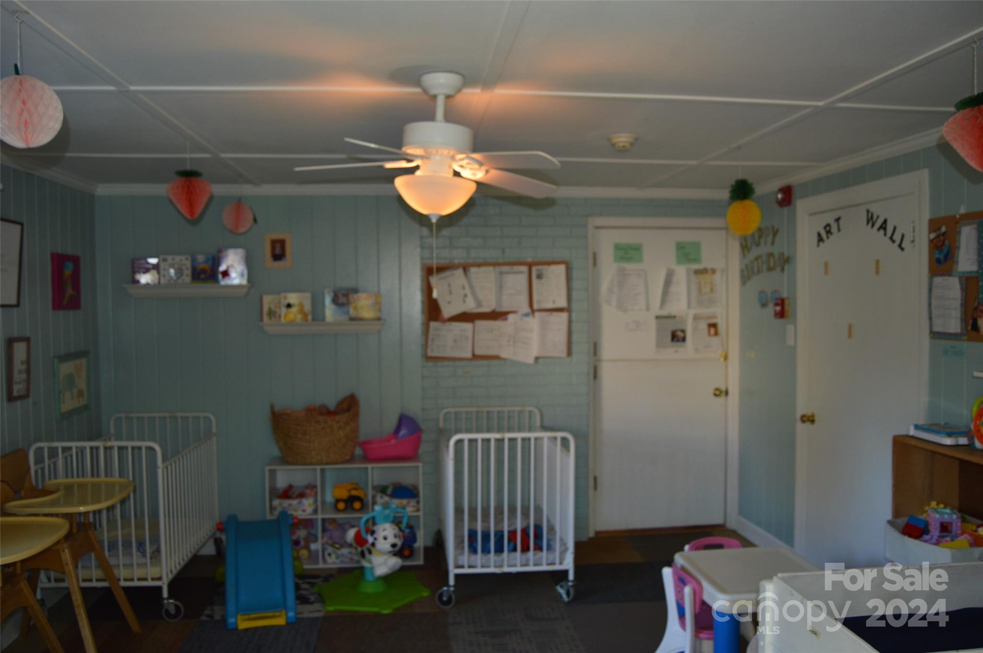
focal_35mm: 27
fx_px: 736
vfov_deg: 47.8
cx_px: 492
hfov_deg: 67.4
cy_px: 326
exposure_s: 1/60
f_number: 4
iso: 400
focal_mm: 18
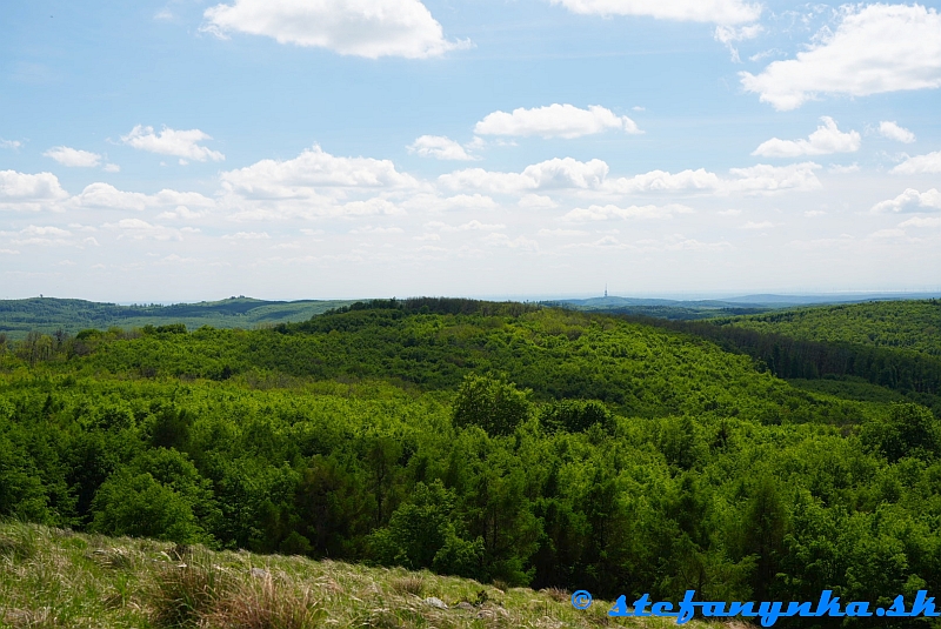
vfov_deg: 29.3
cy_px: 314
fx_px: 1203
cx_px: 470
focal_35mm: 46
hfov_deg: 42.7
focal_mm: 46
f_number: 6.3
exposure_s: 1/250
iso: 100
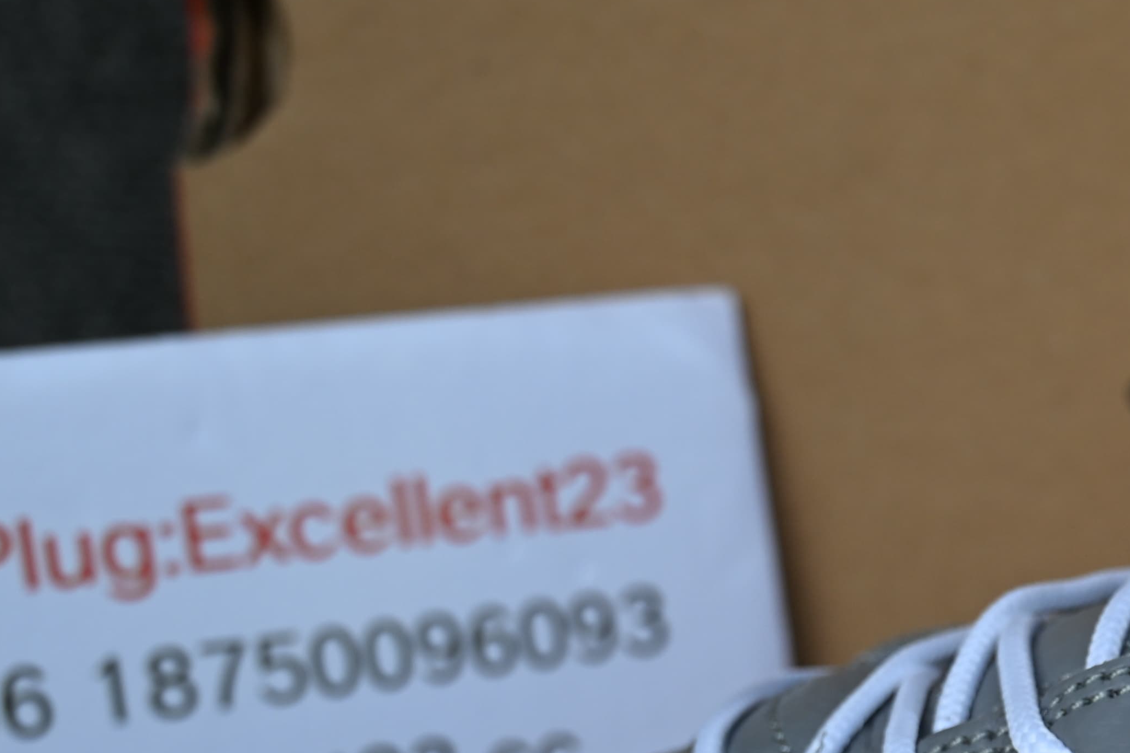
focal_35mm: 126
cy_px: 764
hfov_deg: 15.4
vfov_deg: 10.8
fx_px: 3955
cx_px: 1531
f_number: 5.6
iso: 200
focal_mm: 43
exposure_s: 1/125
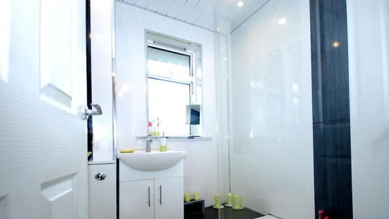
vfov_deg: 59.7
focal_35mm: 18
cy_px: 146
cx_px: 206
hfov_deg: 92.5
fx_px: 186
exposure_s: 1/50
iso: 400
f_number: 4
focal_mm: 10
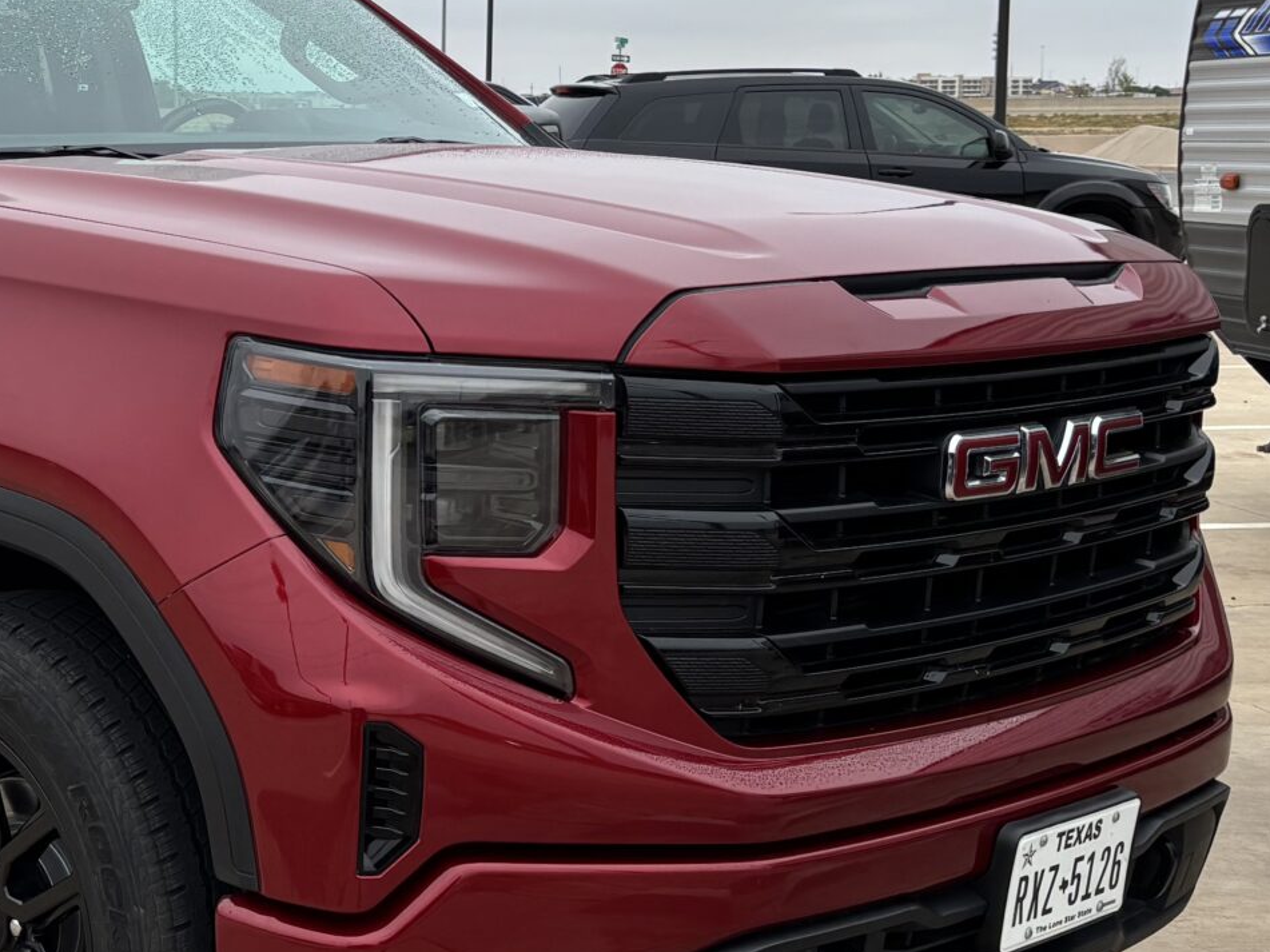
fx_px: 2568
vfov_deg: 21.0
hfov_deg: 26.6
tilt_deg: -5.8
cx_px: 77
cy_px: 371
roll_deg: +0.0
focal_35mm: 70
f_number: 1.6
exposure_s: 1/951
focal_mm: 5.96
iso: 50
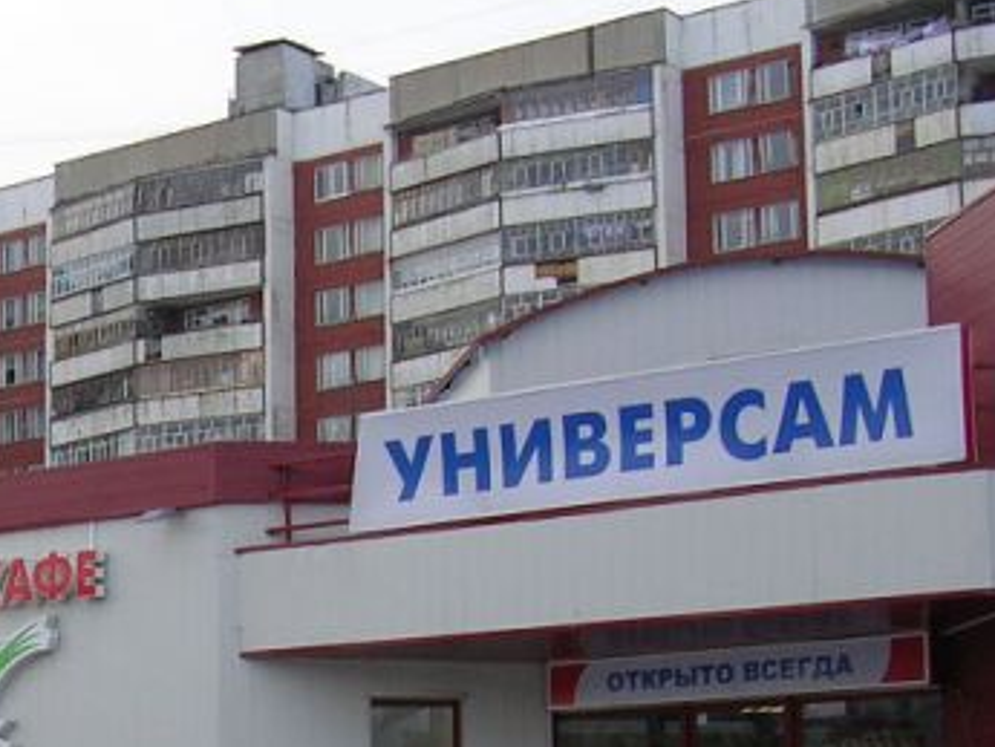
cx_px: 37
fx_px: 2530
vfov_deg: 16.4
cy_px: 773
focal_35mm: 88
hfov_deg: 21.6
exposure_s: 1/84.8
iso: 50
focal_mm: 5.8
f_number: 2.8
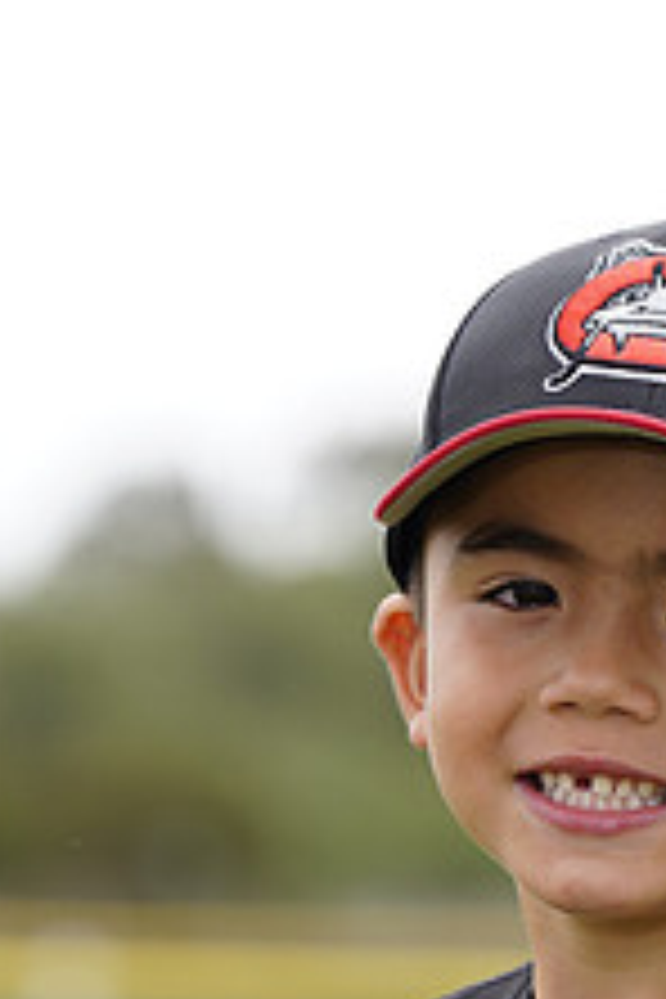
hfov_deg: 2.9
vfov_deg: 4.4
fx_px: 12930
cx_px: 520
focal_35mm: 466
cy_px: 1161
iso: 100
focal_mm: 178
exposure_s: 1/250
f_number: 5.6
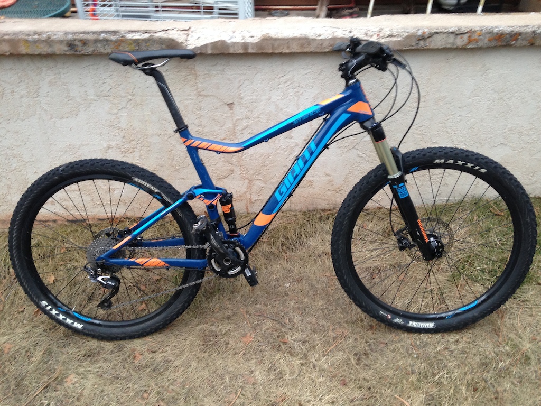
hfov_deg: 55.4
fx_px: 516
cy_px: 203
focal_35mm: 33
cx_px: 270
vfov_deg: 42.9
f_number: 2.4
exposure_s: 1/20
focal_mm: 4.12
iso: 100
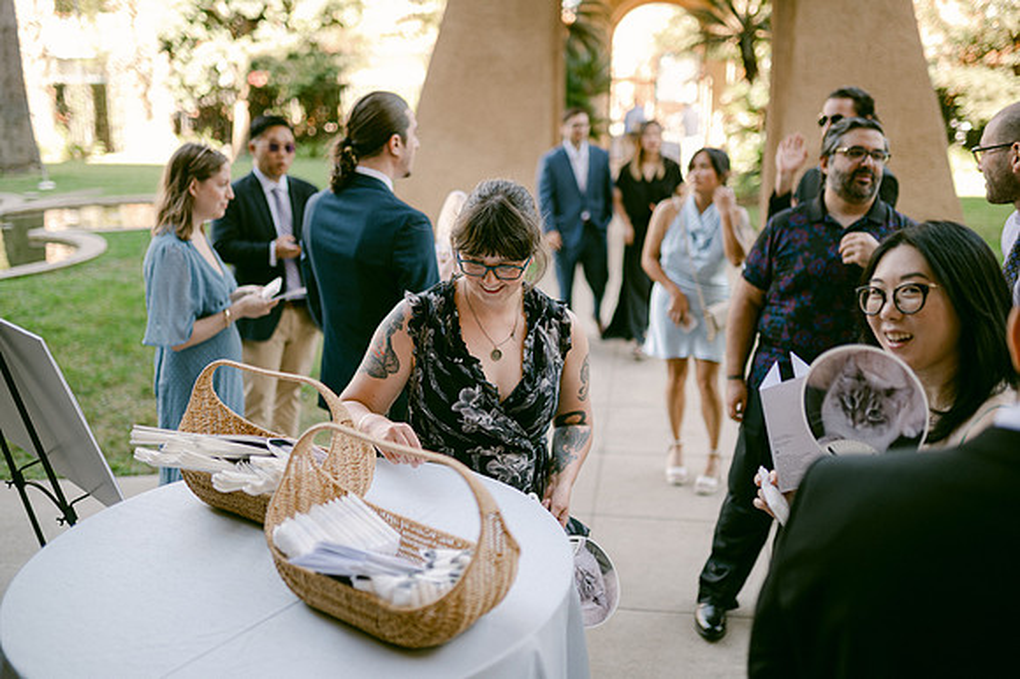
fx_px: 991
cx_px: 510
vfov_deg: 37.8
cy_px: 340
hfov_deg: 54.5
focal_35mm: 35
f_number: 1.4
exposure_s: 1/200
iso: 100
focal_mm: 35
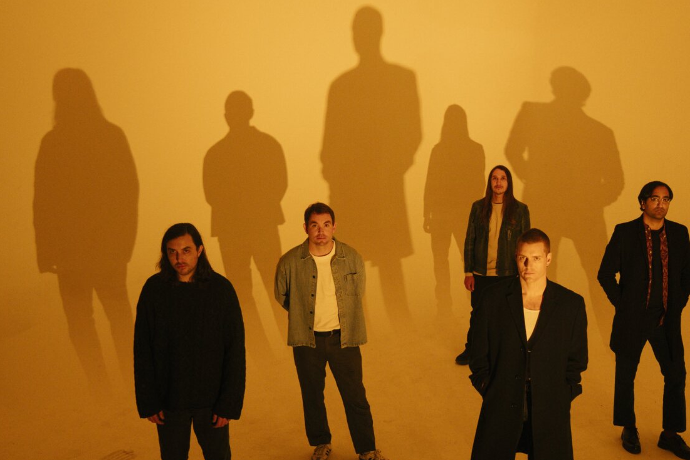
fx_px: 1016
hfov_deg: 37.3
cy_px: 318
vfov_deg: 25.3
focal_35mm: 53
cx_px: 429
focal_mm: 38
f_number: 8
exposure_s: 1/125
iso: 1600
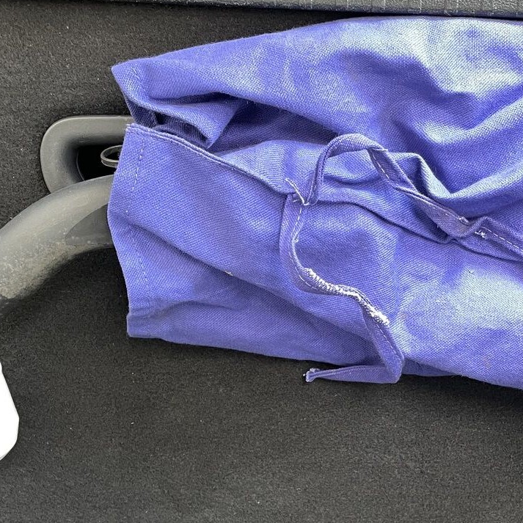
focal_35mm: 55
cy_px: 384
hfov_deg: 30.6
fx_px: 940
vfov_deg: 30.6
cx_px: 394
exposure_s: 1/60
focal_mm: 4.2
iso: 200
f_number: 1.6
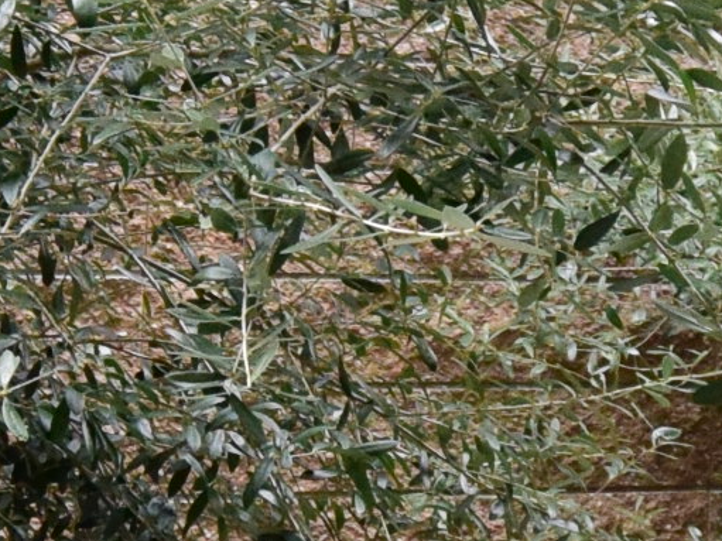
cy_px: 81
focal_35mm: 127
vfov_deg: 11.6
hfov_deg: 15.4
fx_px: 2648
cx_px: 162
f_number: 4.8
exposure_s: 1/350
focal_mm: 10
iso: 800
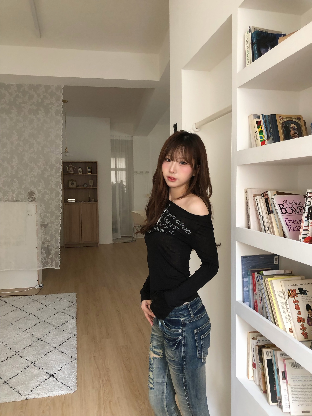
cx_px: 156
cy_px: 208
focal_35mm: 28
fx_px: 336
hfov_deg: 49.7
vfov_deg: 63.4
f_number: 1.8
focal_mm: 3.99
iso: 32
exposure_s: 1/30
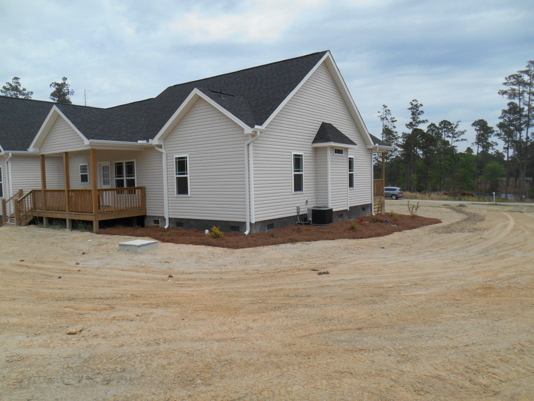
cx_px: 267
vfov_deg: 53.1
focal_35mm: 26
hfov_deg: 67.3
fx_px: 401
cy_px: 200
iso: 80
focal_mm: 4.7
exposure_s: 1/1000
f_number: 3.4
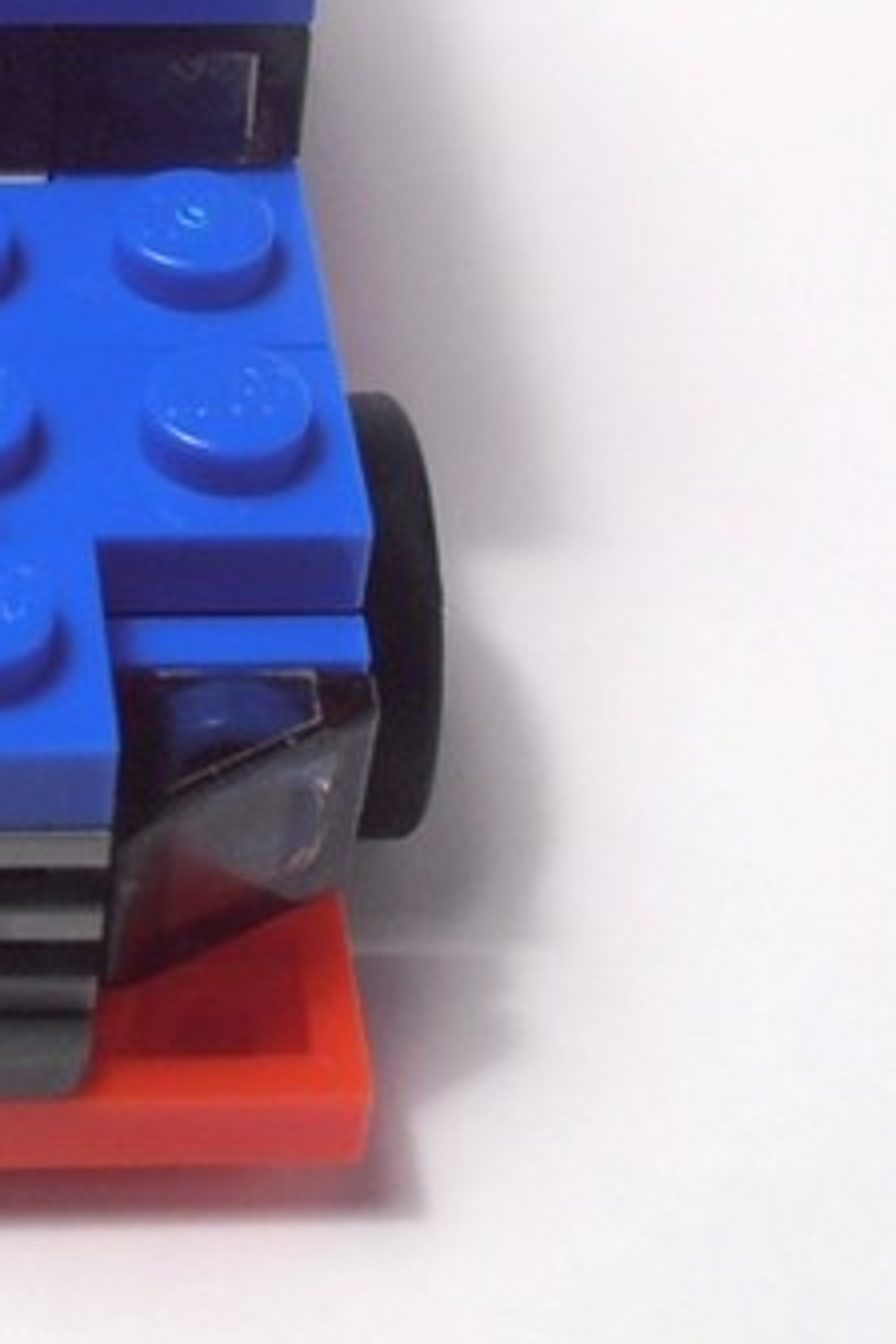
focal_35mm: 103
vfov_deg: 19.5
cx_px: -136
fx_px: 3845
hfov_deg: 13.0
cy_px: 150
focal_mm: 6.61
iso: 80
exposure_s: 1/80
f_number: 3.9
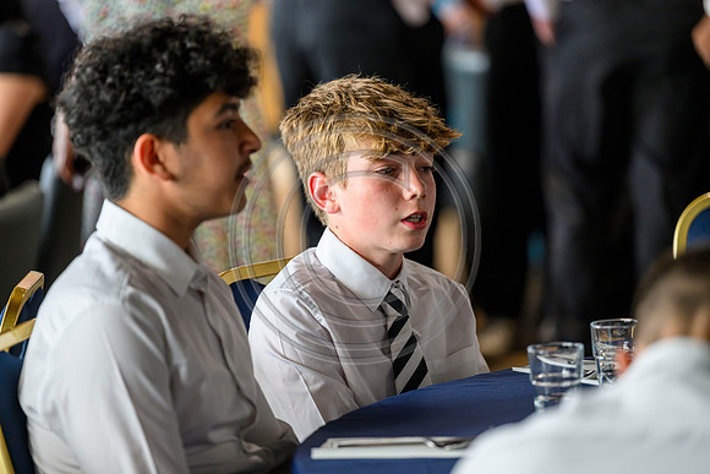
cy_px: 237
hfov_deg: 11.4
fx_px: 3551
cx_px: 355
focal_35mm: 180
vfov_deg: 7.6
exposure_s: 1/160
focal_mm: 180
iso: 1600
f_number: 3.2
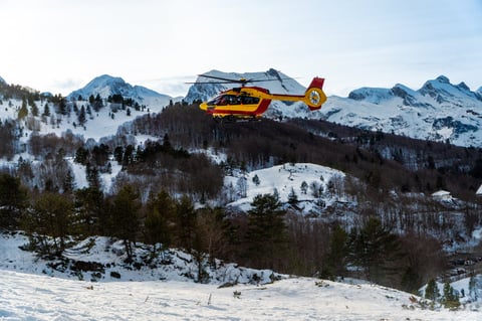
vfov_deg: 28.9
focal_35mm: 46
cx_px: 241
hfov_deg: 42.4
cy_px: 160
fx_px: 622
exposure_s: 1/2000
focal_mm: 31
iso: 500
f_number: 4
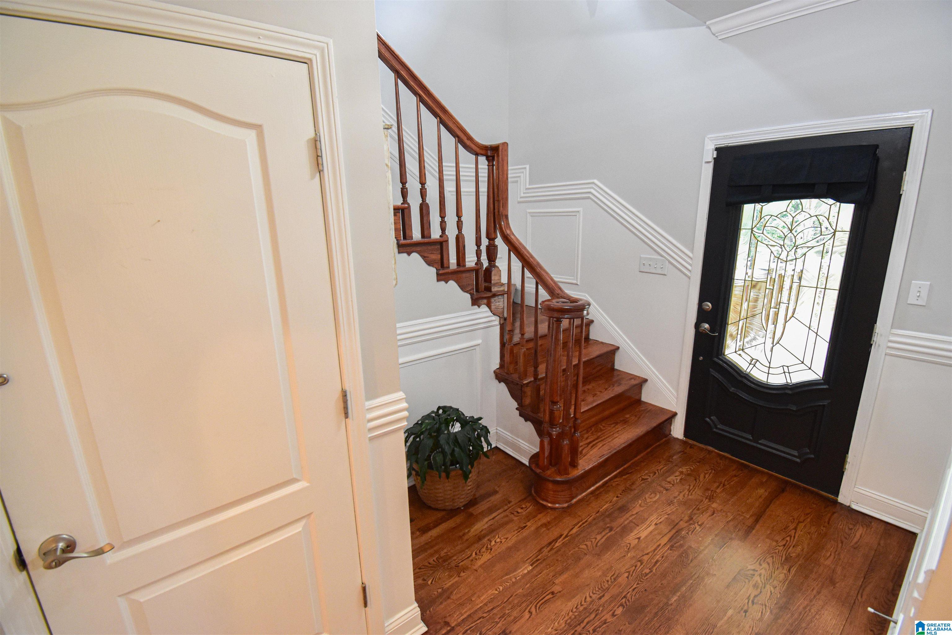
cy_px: 318
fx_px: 397
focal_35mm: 15
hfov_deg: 100.4
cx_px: 476
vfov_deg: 77.3
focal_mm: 10
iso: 1600
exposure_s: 1/15
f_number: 6.3
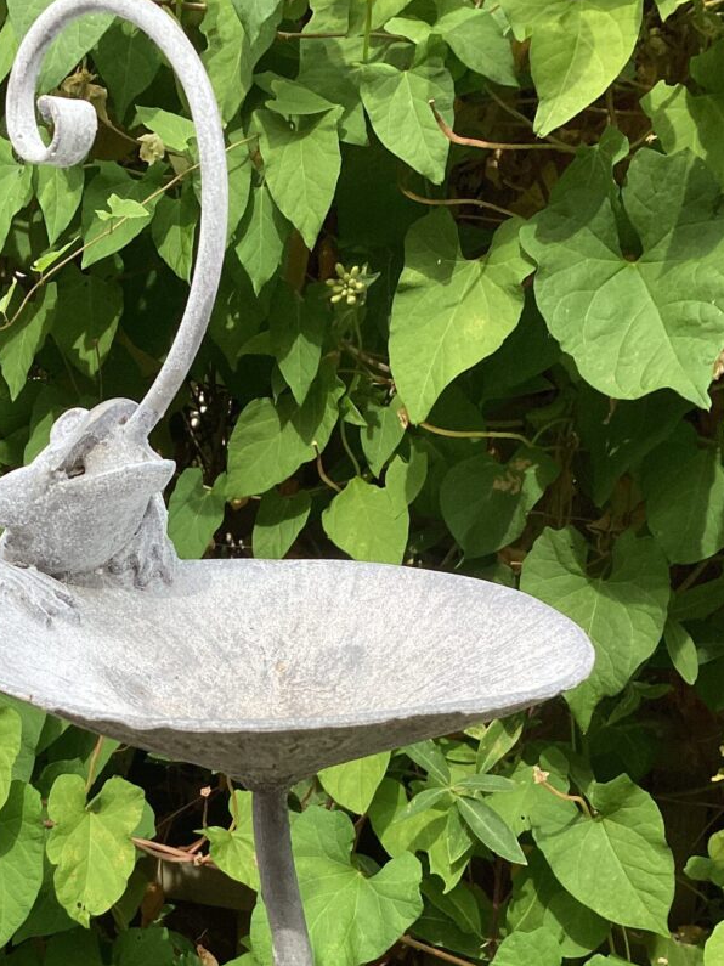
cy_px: 727
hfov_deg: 27.5
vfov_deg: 36.0
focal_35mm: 52
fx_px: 1451
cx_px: 148
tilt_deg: -16.5
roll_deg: -1.8
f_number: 2.4
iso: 25
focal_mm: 3.3
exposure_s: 1/558
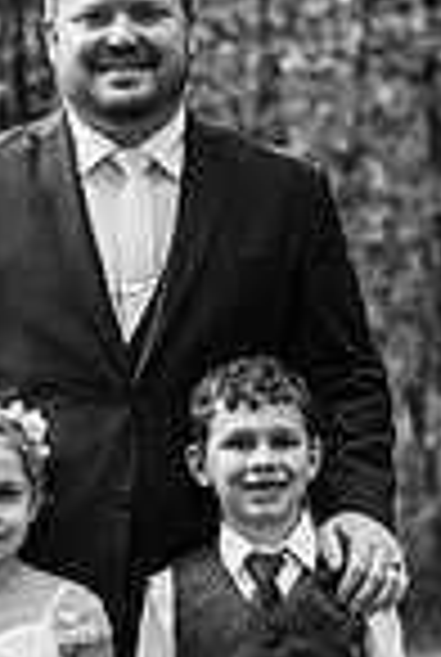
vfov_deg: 12.5
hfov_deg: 8.4
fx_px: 2981
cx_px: 86
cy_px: 490
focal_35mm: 163
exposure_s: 1/400
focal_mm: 53
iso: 200
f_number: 2.8
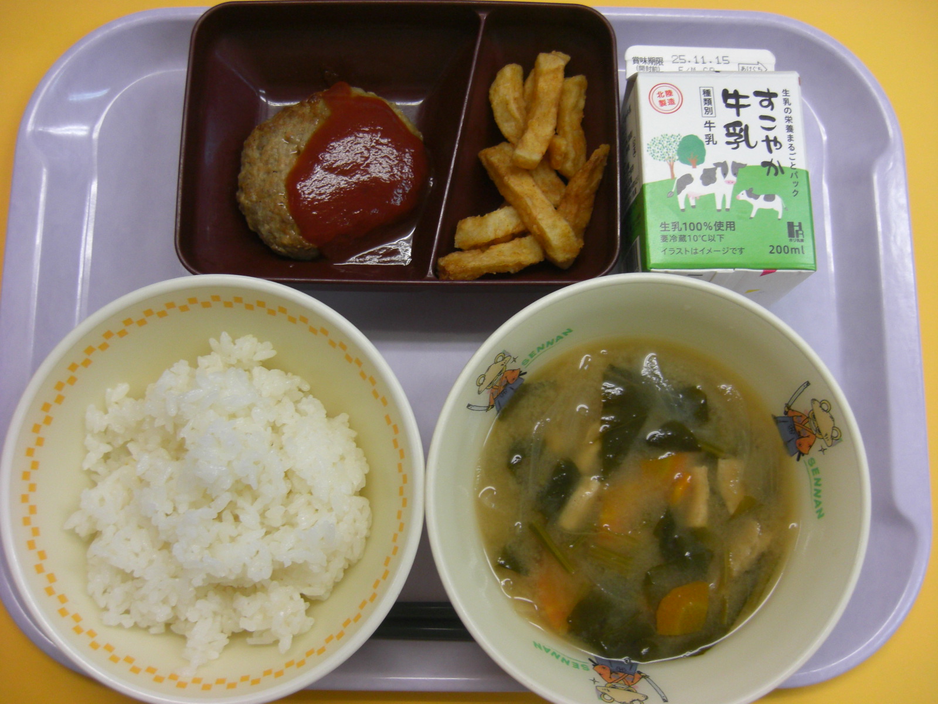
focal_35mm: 38
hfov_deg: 49.0
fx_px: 1030
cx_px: 469
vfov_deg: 37.7
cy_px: 352
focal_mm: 7.9
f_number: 2.8
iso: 200
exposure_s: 1/80
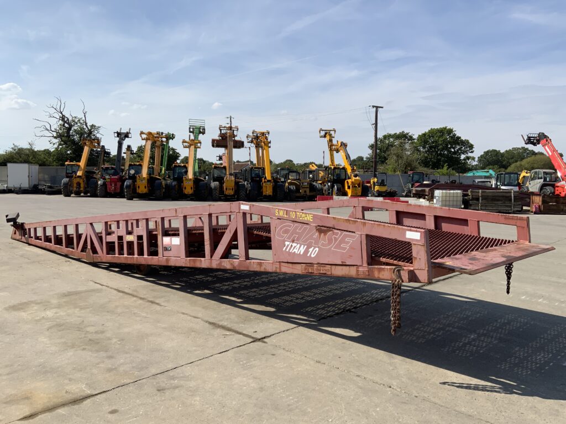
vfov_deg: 48.2
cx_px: 283
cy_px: 212
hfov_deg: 61.7
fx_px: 474
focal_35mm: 29
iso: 20
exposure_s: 1/2667
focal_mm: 3
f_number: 1.8
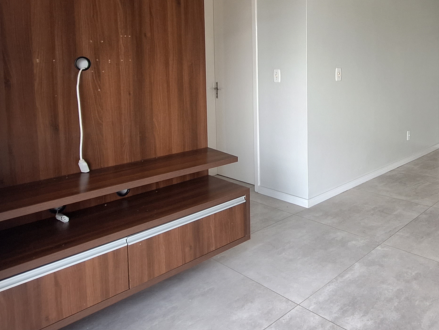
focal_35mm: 28
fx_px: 355
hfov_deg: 59.6
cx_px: 336
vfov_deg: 48.3
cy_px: 93
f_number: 2.2
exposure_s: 1/40
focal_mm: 1.74
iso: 80
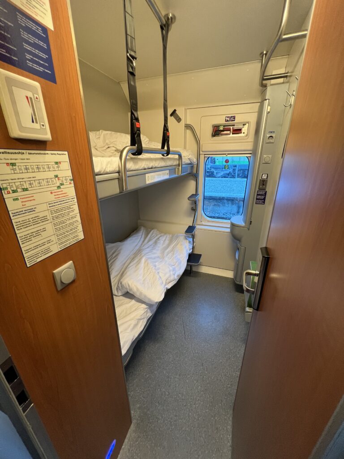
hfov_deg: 89.9
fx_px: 172
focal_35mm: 13
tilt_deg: -20.9
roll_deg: +2.0
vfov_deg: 106.2
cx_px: 172
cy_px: 230
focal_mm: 1.57
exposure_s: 1/60
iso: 250
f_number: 1.8
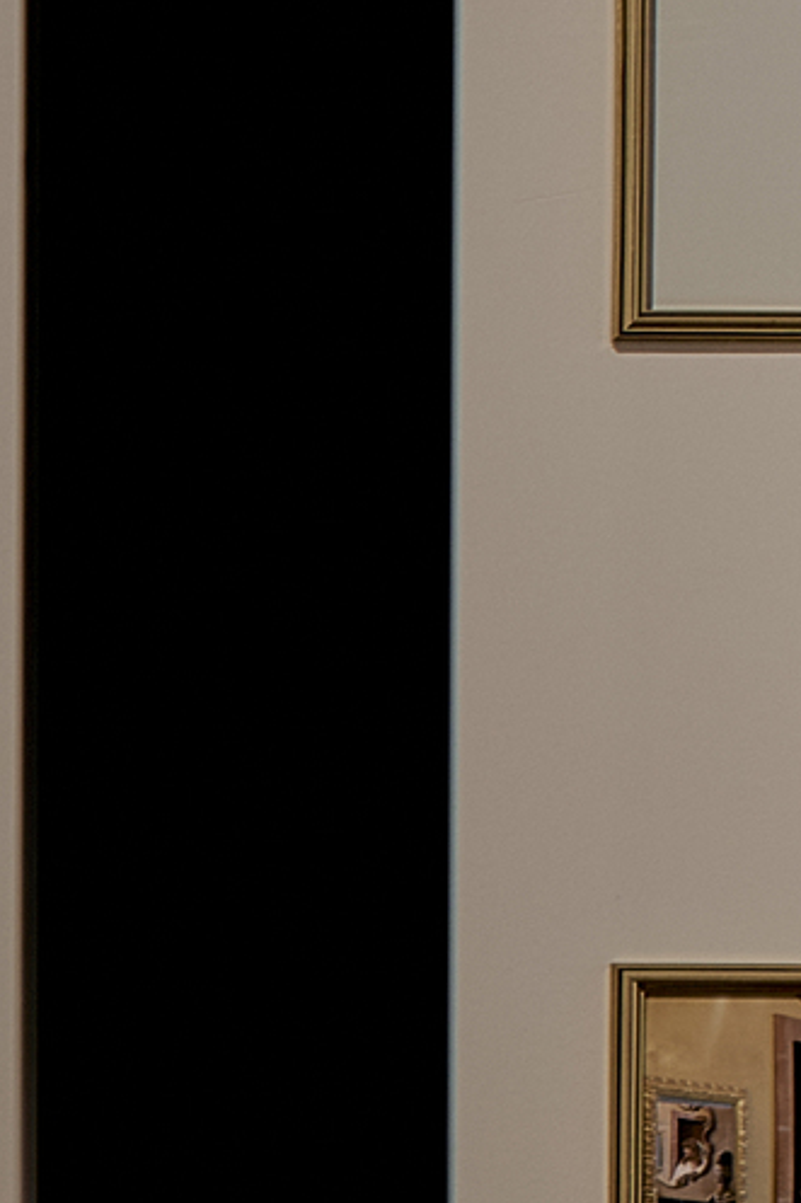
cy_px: 1938
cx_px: -1488
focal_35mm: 324
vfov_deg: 6.3
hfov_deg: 4.1
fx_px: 10820
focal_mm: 45
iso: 64
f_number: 11
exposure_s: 2
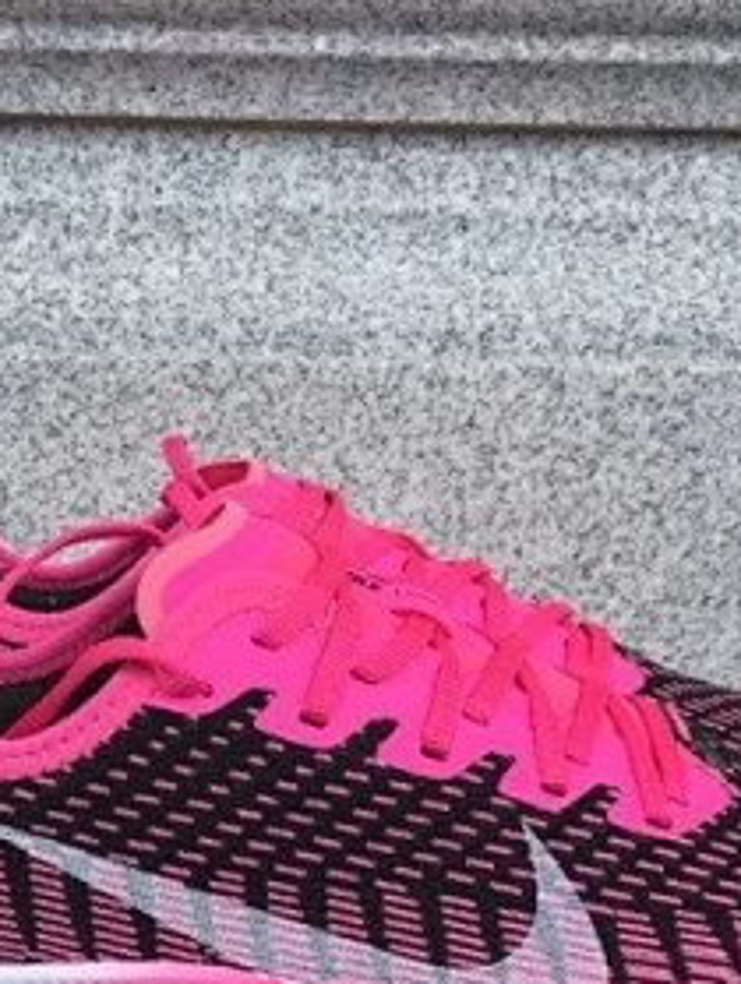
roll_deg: -0.6
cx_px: 325
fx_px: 2022
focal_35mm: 71
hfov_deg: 20.8
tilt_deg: -17.1
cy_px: 839
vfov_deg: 26.6
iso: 25
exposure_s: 1/360
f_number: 2.4
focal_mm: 3.3
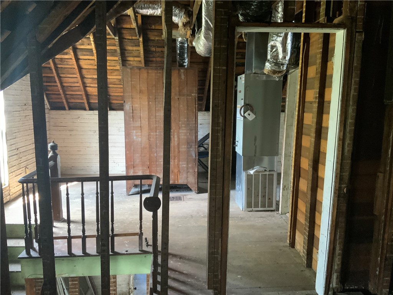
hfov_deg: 61.7
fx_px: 329
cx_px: 196
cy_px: 148
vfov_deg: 48.2
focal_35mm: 29
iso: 250
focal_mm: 3
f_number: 1.8
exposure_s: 1/60
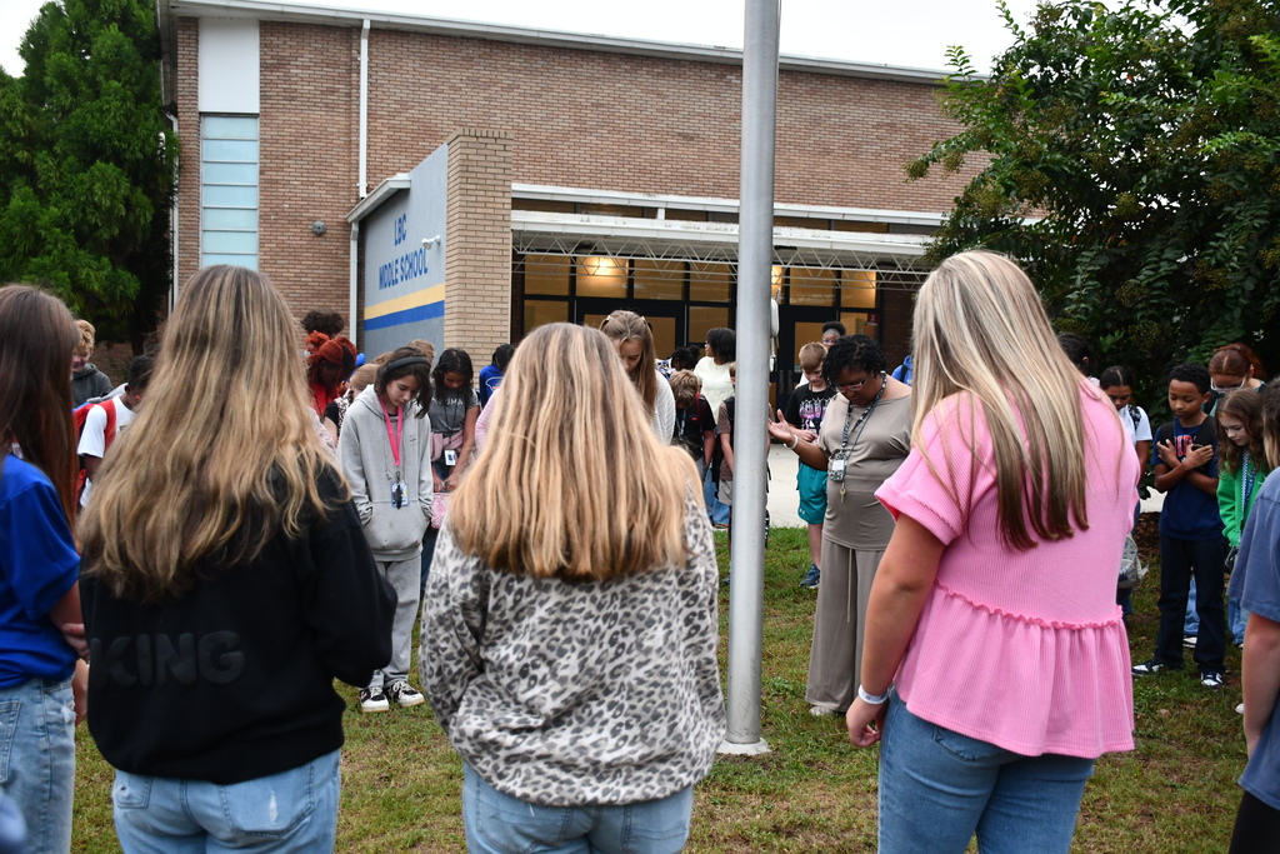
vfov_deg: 36.9
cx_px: 640
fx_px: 1280
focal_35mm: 36
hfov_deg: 53.1
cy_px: 427
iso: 1400
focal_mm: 24
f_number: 3.8
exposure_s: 1/125
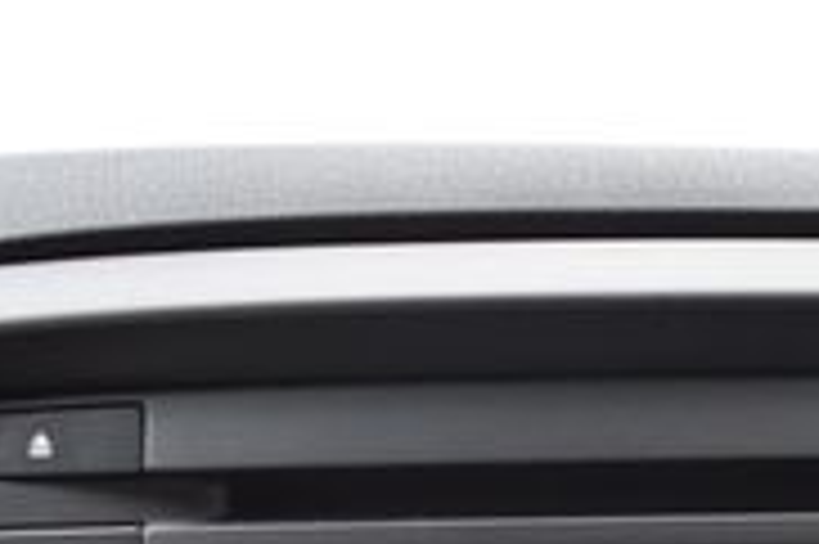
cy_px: 677
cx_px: 783
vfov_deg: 13.9
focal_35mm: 95
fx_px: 2159
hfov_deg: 20.9
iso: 400
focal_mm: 18
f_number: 3.5
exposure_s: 1/250
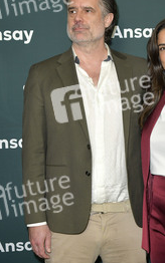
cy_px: 150
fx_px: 424
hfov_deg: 21.7
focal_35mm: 59
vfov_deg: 34.5
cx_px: 132
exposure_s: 1/250
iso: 1250
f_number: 6.3
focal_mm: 38
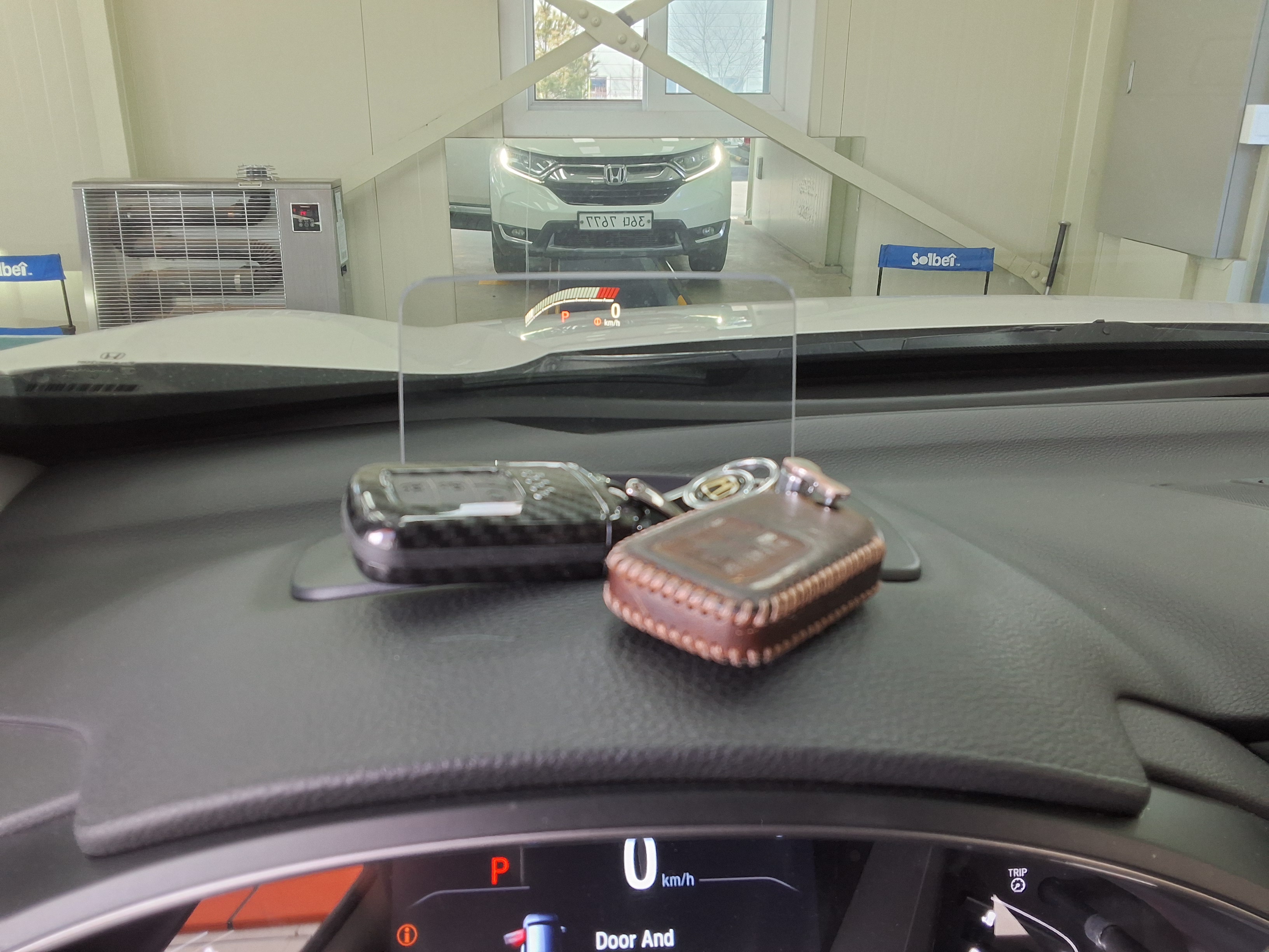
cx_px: 634
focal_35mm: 28
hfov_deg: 63.4
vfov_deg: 49.7
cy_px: 476
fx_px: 1026
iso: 125
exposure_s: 1/40
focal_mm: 2.91
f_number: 1.9
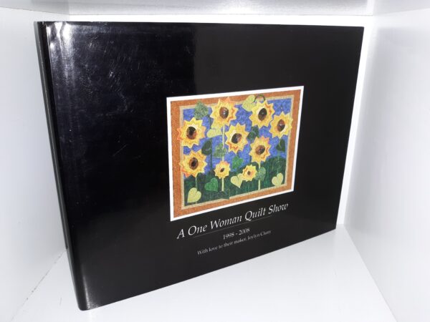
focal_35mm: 28
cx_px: 215
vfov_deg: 49.7
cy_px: 161
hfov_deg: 63.4
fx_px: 348
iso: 50
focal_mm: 3.7
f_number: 1.7
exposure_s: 1/60
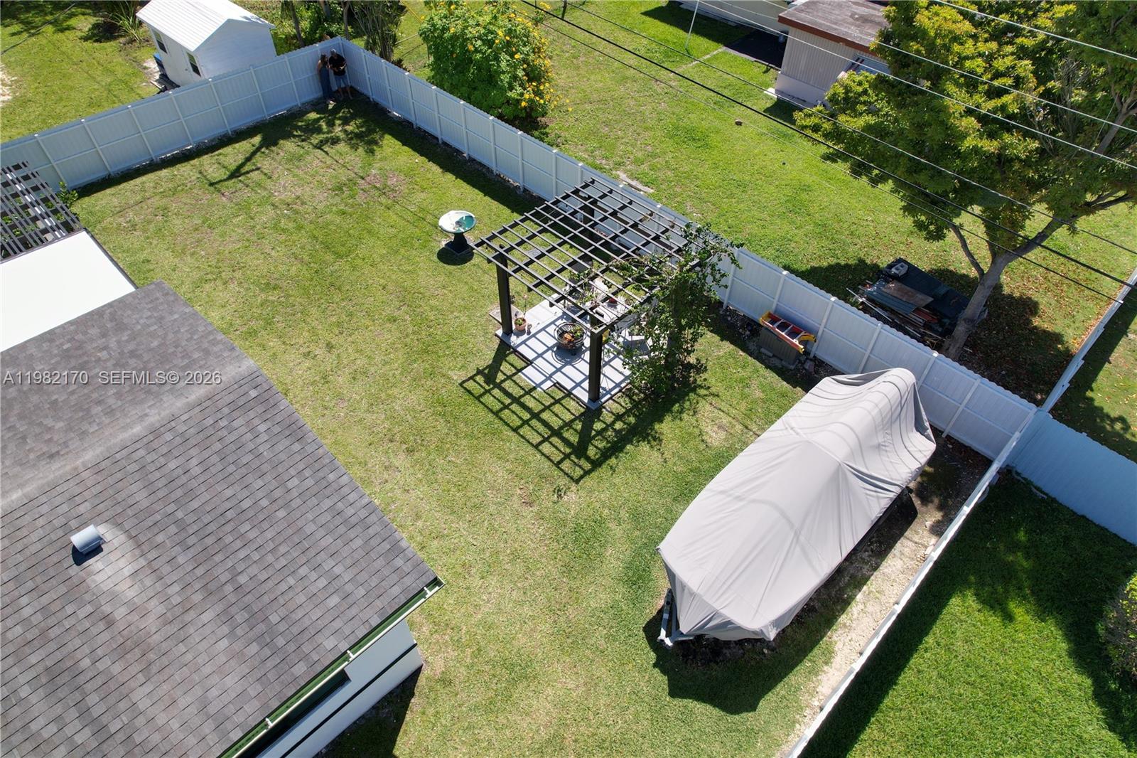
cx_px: 568
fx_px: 695
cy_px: 379
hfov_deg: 78.6
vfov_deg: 57.2
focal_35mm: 22
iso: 100
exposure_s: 1/50
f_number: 2.8
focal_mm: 8.38
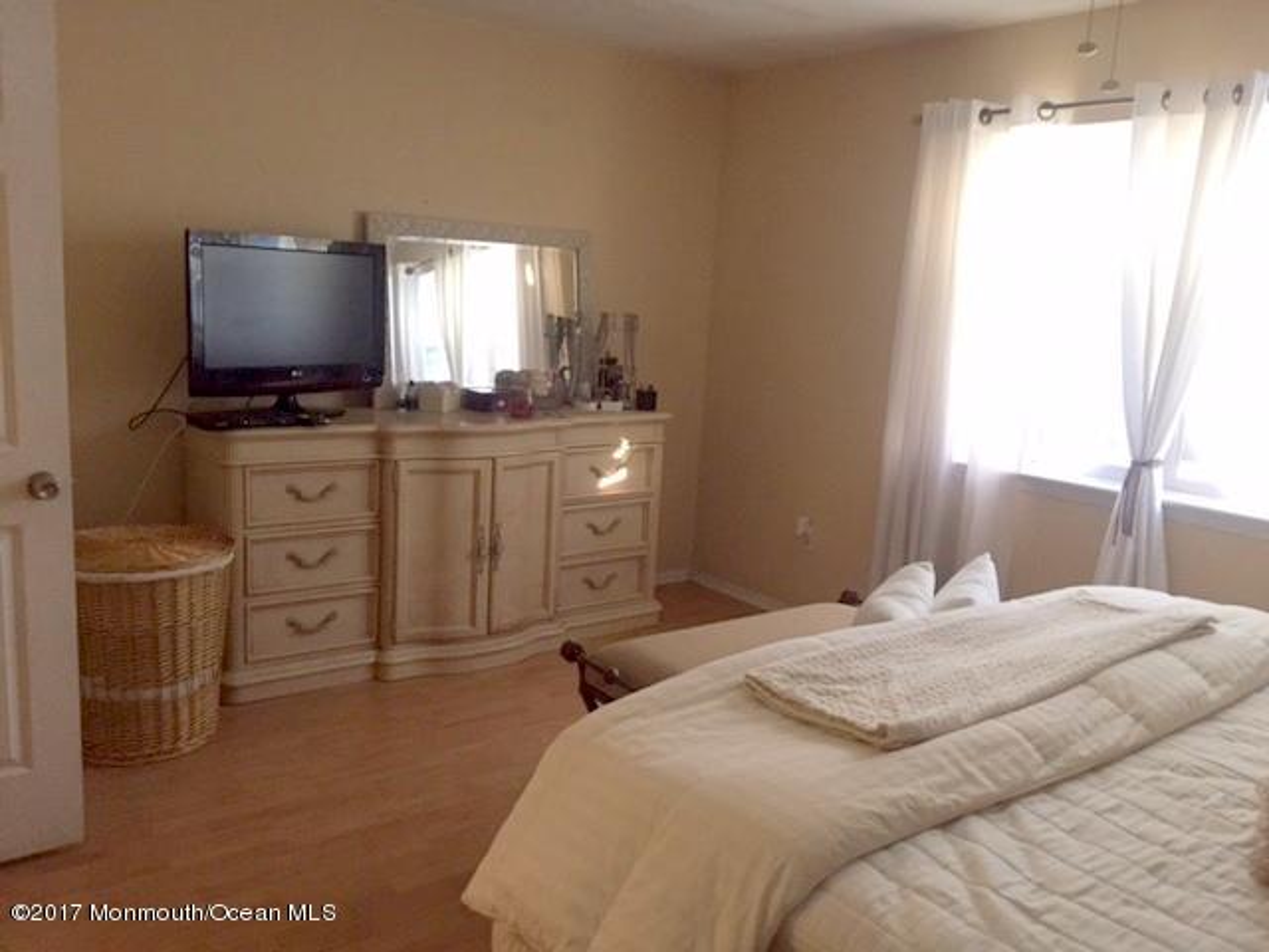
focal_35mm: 29
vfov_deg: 48.2
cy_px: 476
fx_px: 1063
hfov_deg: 61.7
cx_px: 634
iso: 250
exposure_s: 1/24
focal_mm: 4.15
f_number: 2.2
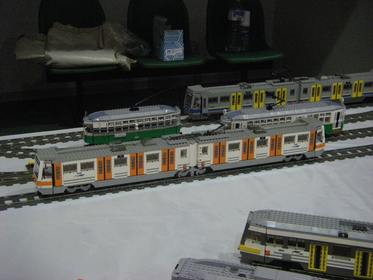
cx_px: 186
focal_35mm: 62
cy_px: 140
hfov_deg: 31.2
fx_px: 668
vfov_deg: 23.7
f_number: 3.8
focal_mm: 10.3
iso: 800
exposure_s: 1/50
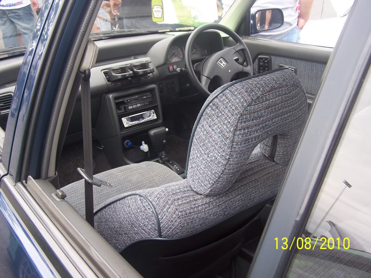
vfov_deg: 37.7
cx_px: 186
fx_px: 407
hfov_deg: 49.0
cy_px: 139
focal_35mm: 38
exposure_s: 1/90
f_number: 2.8
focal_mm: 6.3
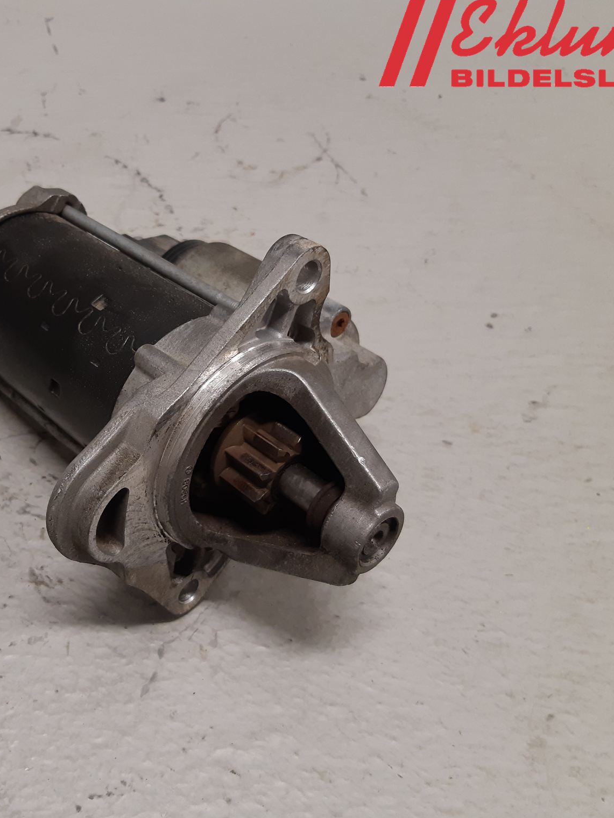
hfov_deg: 39.7
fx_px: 828
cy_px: 409
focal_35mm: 35
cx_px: 158
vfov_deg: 52.6
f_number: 1.7
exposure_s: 1/50
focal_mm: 3.93
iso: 125
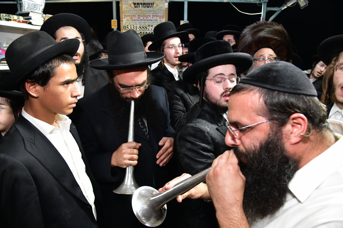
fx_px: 229
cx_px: 172
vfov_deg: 53.1
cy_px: 114
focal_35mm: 24
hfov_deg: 73.8
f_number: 5.6
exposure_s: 1/100
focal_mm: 24
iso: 2500
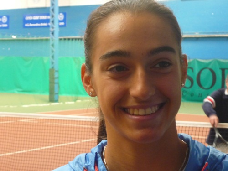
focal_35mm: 82
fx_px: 540
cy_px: 86
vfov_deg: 18.0
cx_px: 114
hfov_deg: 23.8
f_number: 4.4
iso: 400
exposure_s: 1/60
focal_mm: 13.6
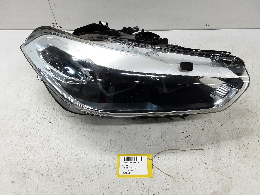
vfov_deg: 51.4
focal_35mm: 27
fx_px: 203
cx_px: 130
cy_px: 98
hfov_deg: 65.3
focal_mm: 2.91
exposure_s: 1/50
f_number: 1.9
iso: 100
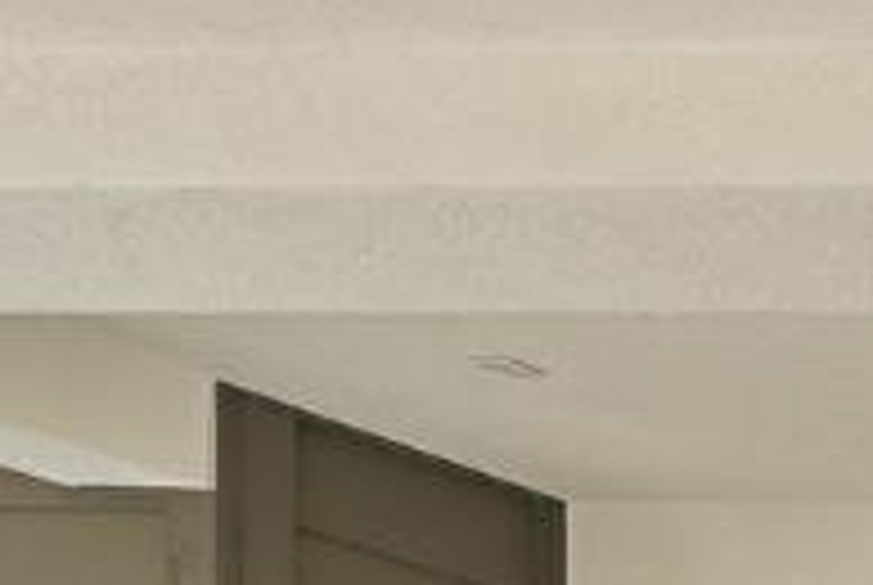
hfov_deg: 8.7
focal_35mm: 108
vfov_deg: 10.9
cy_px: 1370
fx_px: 2623
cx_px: 3303
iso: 640
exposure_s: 1/200
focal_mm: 14
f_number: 8
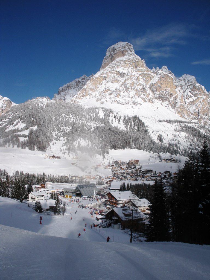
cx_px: 105
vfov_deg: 51.4
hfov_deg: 39.7
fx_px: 291
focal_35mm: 36
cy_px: 140
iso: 64
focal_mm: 6.3
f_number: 5.6
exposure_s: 1/715
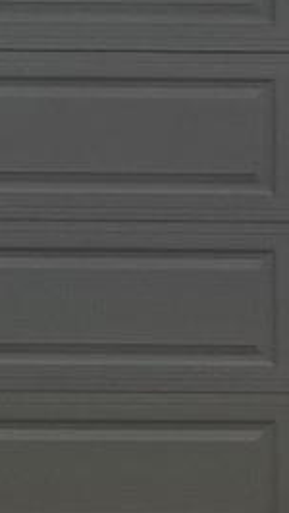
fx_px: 2964
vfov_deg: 9.5
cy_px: -380
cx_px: -326
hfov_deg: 5.4
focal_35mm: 218
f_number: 1.5
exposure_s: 1/6000
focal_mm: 5.7
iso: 50
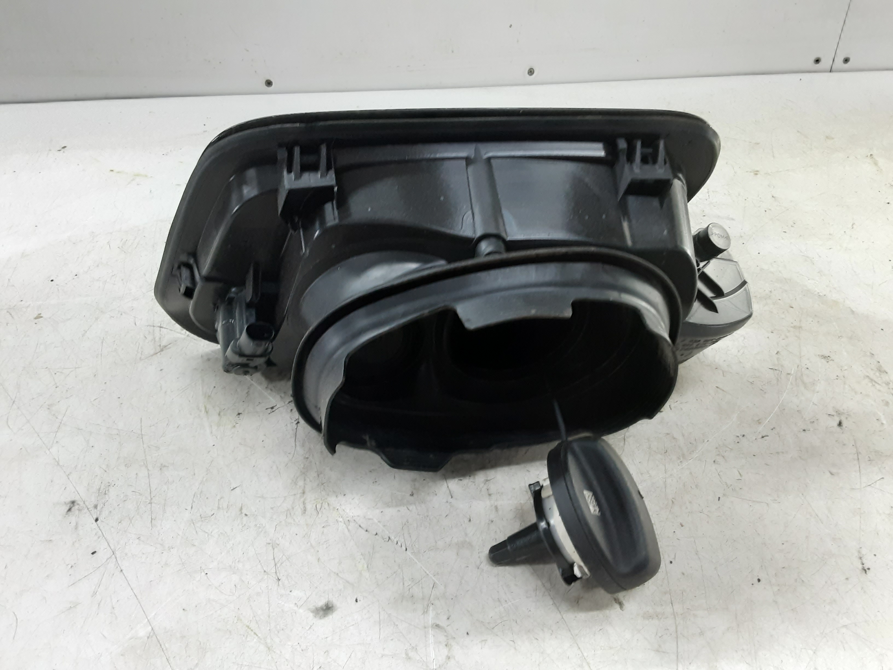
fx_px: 697
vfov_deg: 51.4
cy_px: 335
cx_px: 446
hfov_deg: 65.3
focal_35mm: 27
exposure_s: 1/50
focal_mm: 2.91
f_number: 1.9
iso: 200
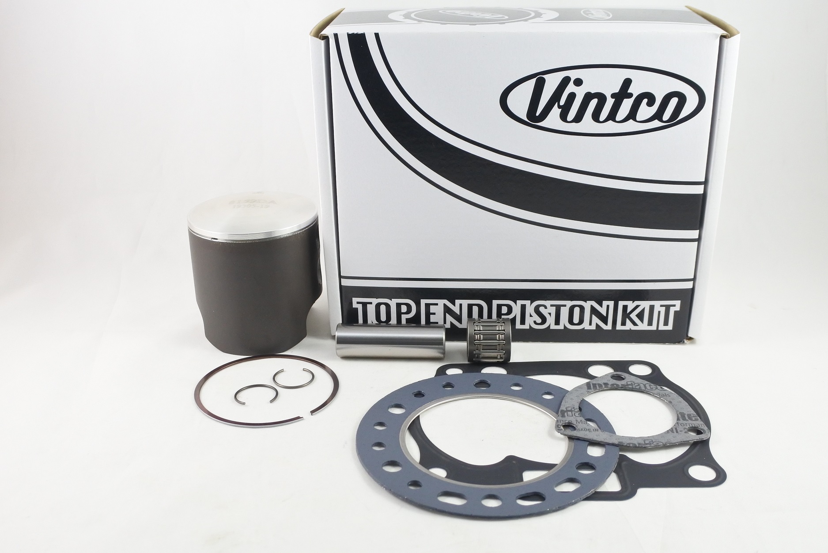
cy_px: 276
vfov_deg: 43.6
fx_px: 690
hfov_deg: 61.9
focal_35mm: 30
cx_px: 414
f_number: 3.8
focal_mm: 11.2
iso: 560
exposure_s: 1/125
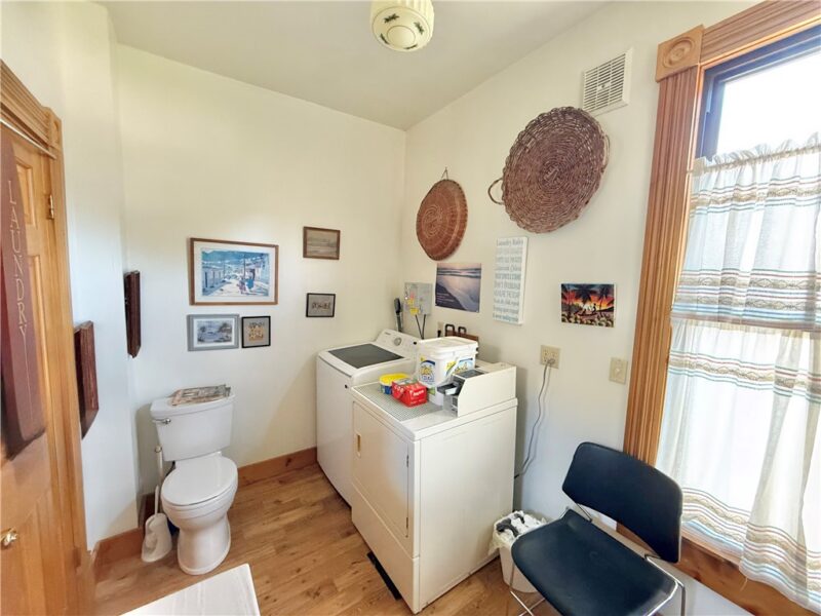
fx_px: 332
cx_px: 410
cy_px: 308
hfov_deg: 102.1
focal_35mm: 14
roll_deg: -2.4
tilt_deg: -4.6
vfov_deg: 85.7
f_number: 2.2
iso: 640
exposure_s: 1/60
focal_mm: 2.22
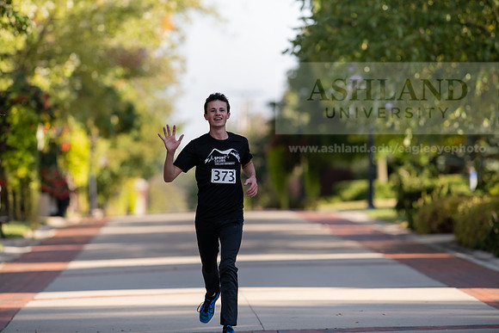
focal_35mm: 300
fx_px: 4159
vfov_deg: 4.6
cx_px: 250
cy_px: 166
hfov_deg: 6.9
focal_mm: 300
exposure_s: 1/640
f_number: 4
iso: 200
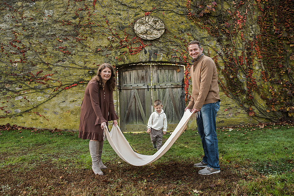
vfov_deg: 46.2
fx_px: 230
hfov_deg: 65.2
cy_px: 96
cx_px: 142
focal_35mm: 28
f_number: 4
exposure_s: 1/800
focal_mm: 27
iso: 500
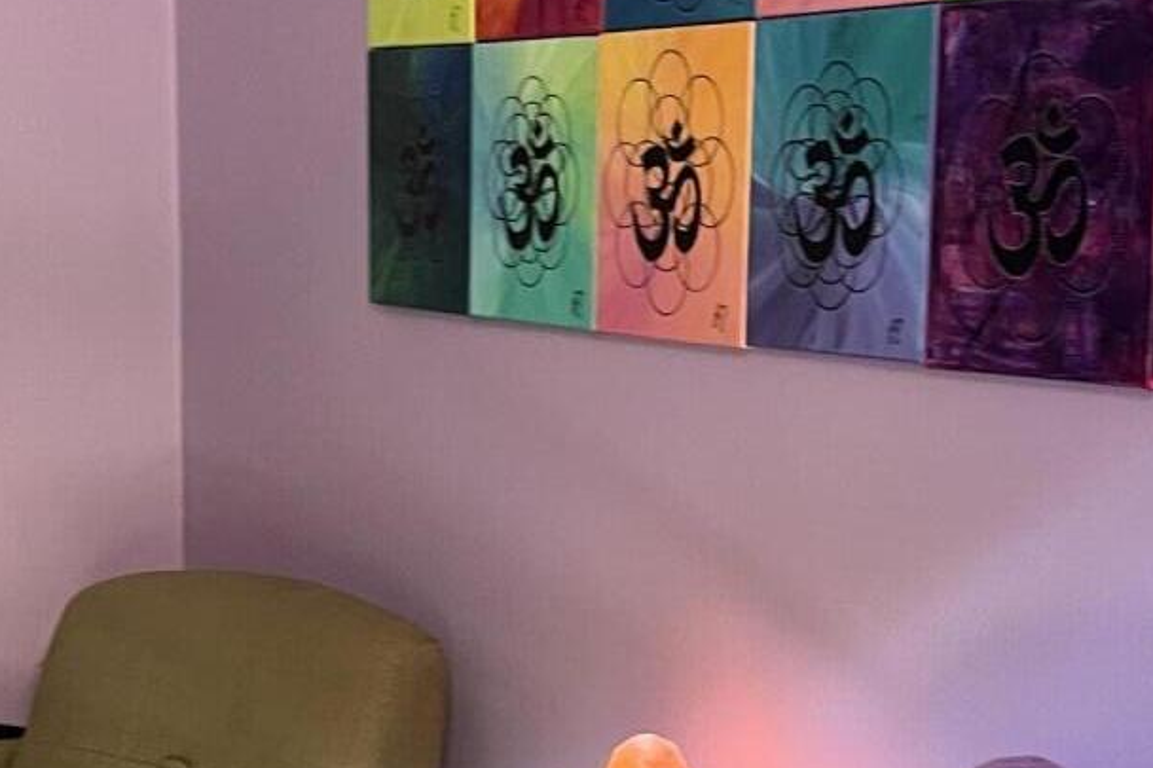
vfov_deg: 15.2
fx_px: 2850
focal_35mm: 89
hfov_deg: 22.9
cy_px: 696
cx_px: 580
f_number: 1.5
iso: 250
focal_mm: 5.7
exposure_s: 1/60
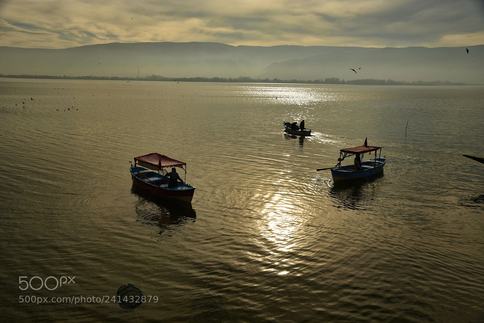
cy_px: 162
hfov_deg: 58.7
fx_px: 430
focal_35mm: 32
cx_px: 242
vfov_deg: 41.1
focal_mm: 32
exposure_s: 1/800
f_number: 6.3
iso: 100
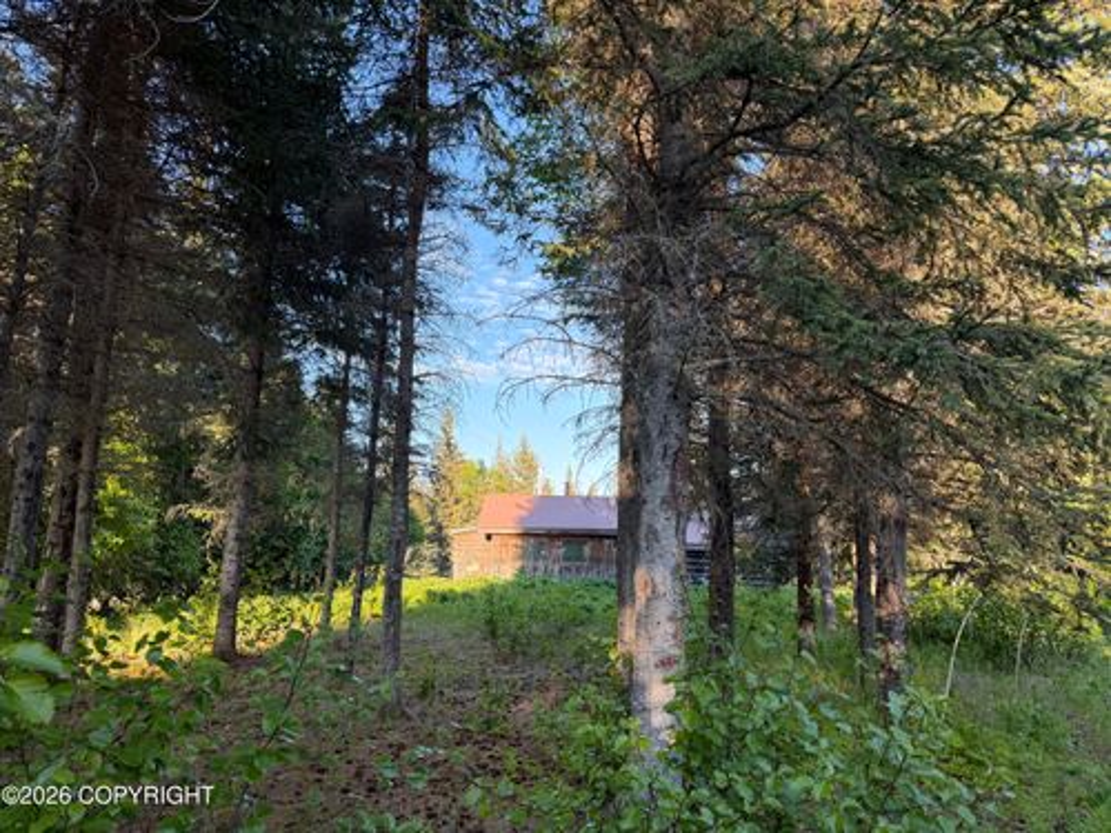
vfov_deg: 56.8
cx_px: 556
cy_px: 416
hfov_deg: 71.6
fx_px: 770
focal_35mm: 24
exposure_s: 1/387
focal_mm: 6.76
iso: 100
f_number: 1.78
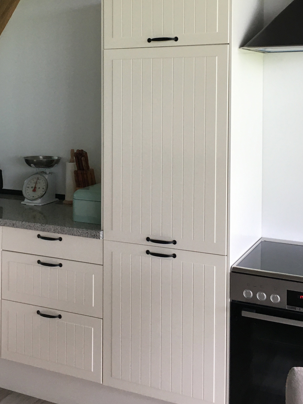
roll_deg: +0.5
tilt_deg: -1.4
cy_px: 124
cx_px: 117
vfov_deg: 39.0
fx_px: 560
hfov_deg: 30.2
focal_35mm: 48
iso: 50
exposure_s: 1/33
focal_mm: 4.15
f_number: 2.2
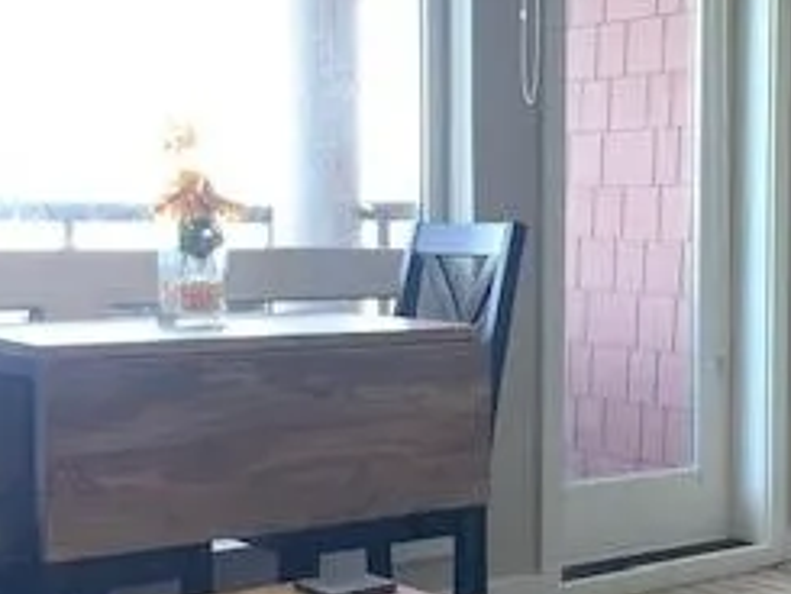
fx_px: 1555
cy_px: 307
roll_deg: -0.4
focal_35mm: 68
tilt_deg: -2.0
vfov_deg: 21.6
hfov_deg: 27.9
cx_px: 649
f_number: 1.8
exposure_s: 1/63
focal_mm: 4.25
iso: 100
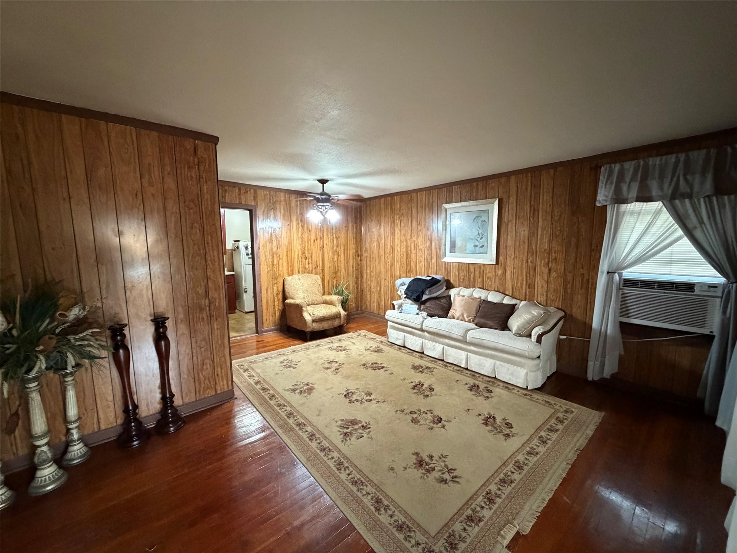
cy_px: 276
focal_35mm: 14
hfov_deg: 102.1
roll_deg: +0.7
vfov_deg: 85.7
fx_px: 298
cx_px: 368
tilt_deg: -7.4
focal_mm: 2.22
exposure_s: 1/60
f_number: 2.2
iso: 1250
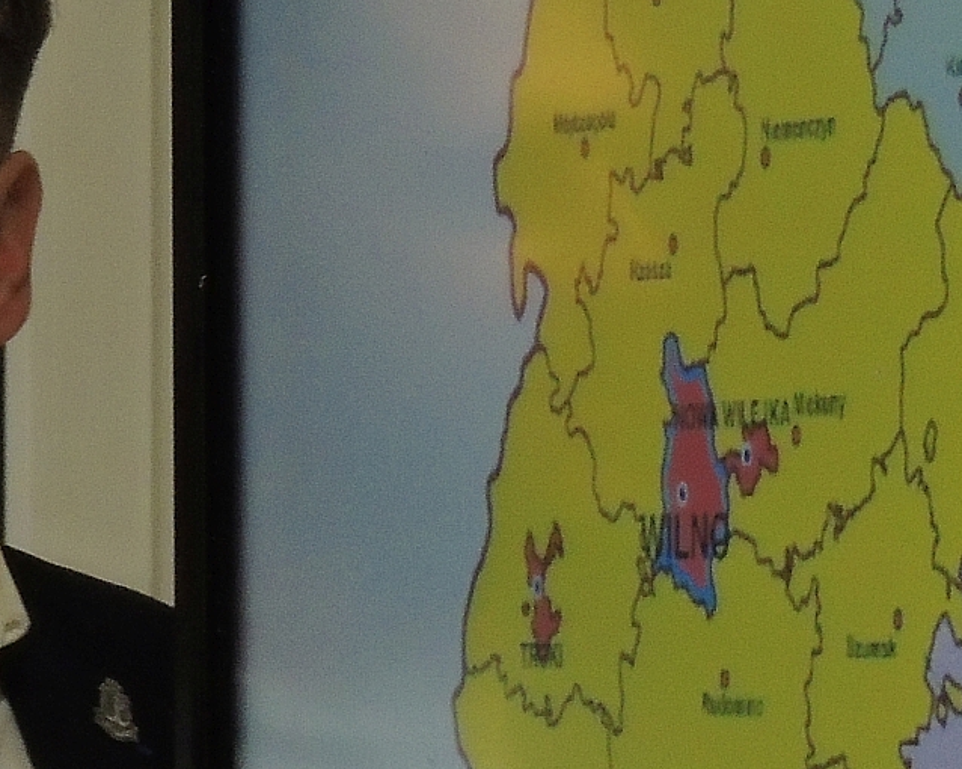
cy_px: 573
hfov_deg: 4.7
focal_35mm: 413
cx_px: -54
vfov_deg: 3.7
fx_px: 11755
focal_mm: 24
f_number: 4.3
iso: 500
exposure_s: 1/30
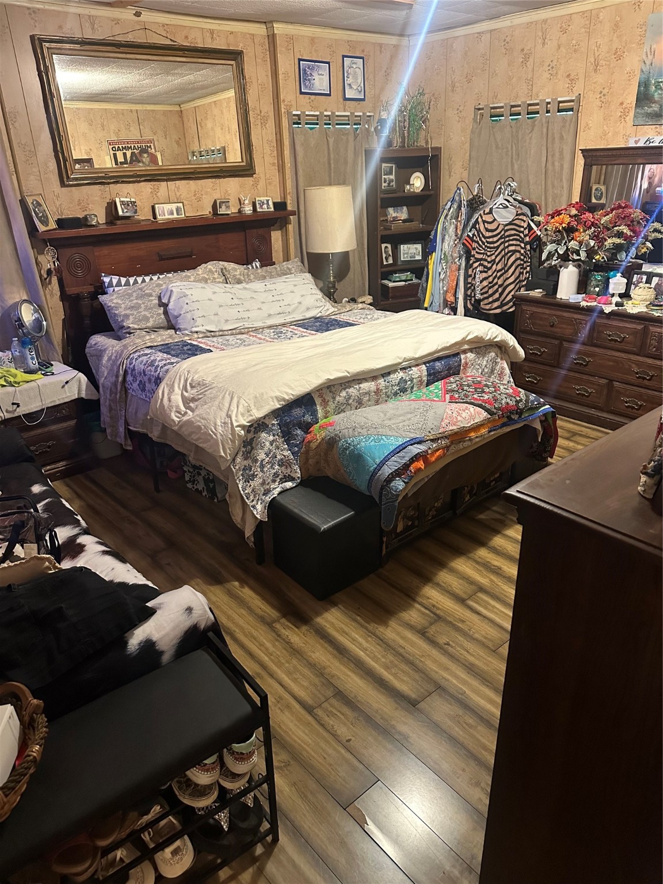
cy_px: 442
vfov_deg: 71.6
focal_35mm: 24
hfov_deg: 56.8
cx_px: 332
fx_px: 613
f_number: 1.78
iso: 800
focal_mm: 6.86
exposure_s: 1/40
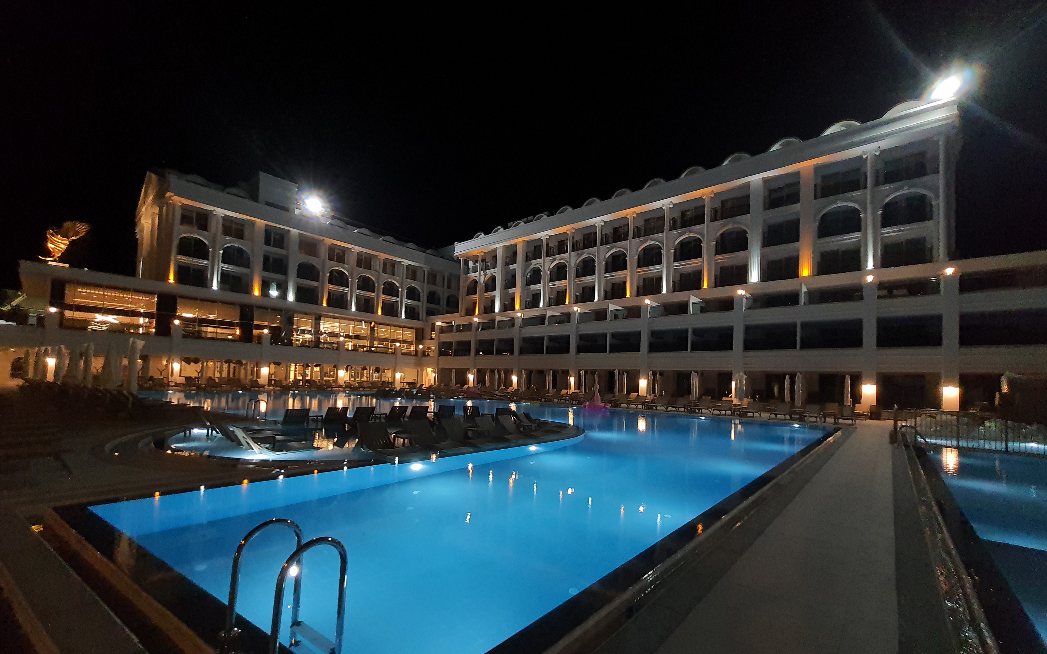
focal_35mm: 14
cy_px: 361
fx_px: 399
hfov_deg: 105.3
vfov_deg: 78.4
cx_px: 531
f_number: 2.2
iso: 400
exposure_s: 1/50
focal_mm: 1.74
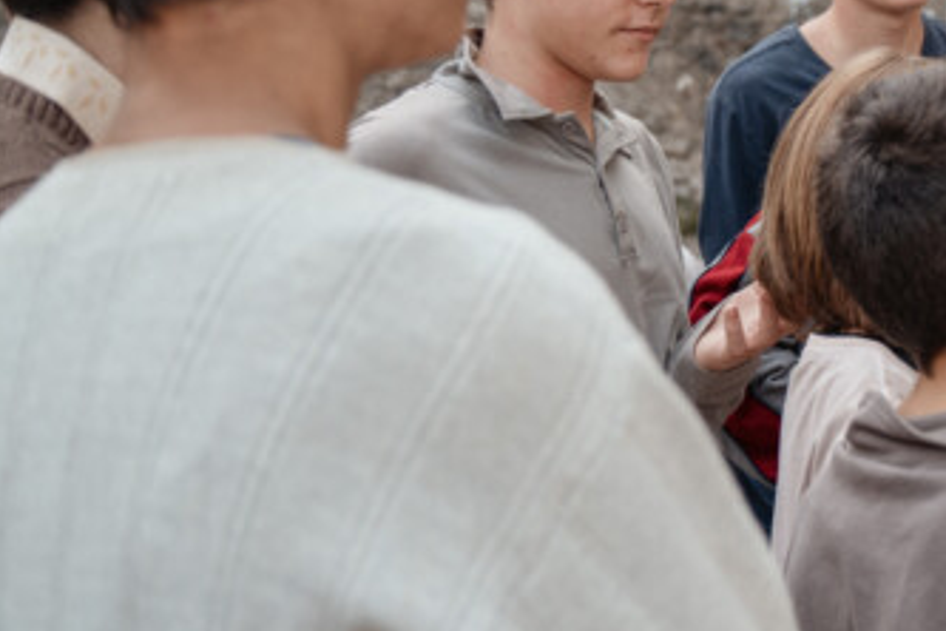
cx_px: 1312
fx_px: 2260
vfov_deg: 15.6
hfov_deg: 20.9
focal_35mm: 86
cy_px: -1
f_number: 2.8
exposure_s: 1/640
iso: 250
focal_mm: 28
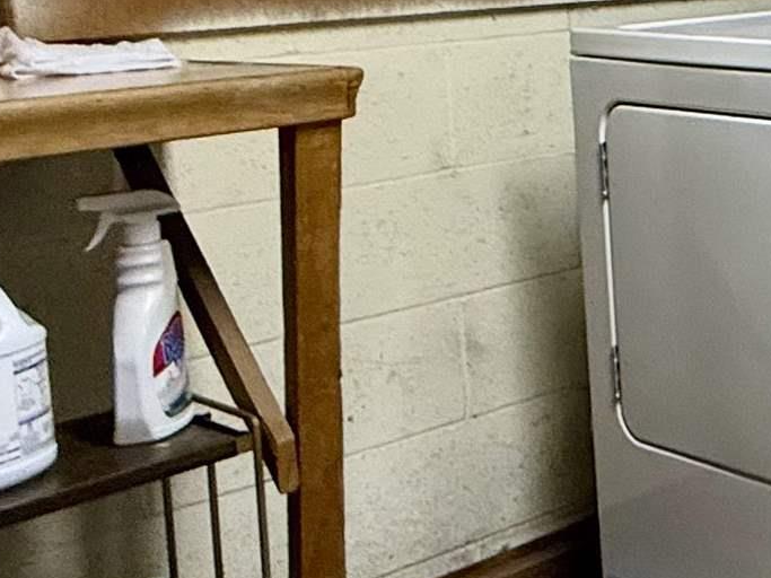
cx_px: 1373
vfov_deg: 22.4
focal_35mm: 63
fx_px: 1403
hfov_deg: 21.2
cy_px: 8
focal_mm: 2.22
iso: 250
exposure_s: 1/60
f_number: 2.2
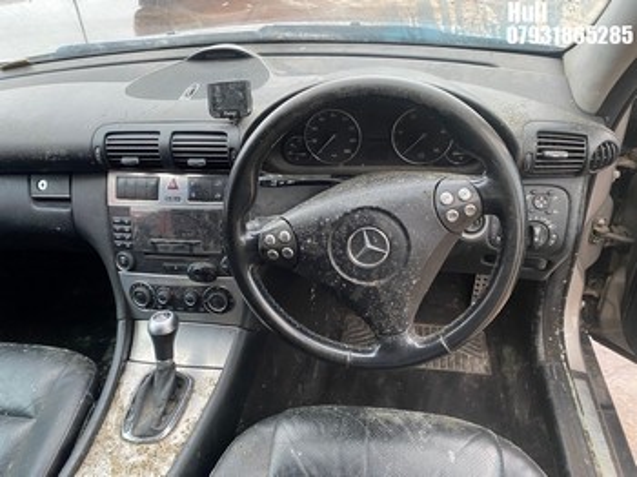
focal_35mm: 26
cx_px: 318
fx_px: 478
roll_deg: +5.0
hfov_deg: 67.3
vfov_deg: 53.0
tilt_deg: -37.1
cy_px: 238
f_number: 1.8
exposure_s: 1/60
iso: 250
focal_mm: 4.25
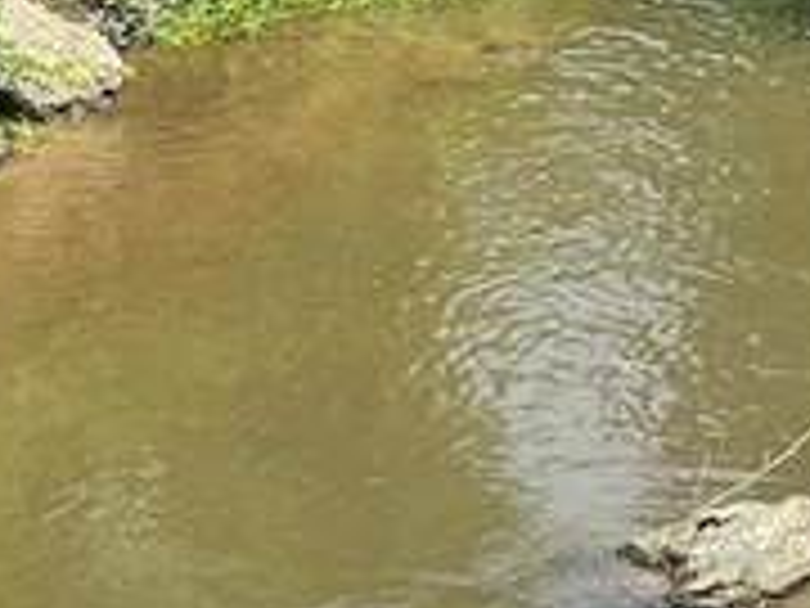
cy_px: -387
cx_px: 1166
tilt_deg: -8.0
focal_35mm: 185
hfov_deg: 10.4
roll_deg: +1.3
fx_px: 4329
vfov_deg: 7.8
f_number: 1.5
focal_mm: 5.7
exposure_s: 1/1724
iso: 50
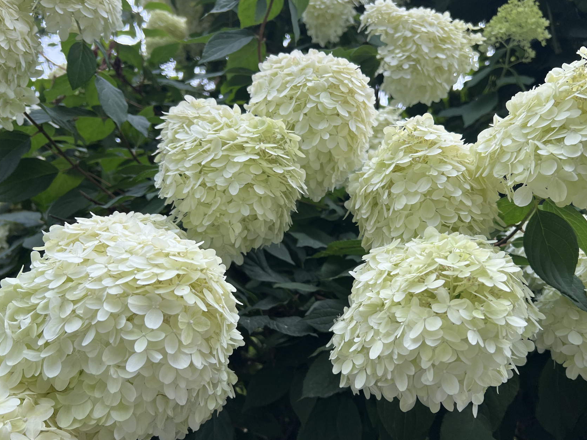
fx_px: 526
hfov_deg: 58.2
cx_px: 328
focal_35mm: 31
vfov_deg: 45.4
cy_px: 247
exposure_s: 1/924
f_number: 1.5
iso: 50
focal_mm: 5.7
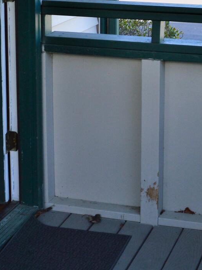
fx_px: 709
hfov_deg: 16.1
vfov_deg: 21.0
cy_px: 19
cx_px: 160
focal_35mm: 91
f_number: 10
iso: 400
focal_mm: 22
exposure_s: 1/200
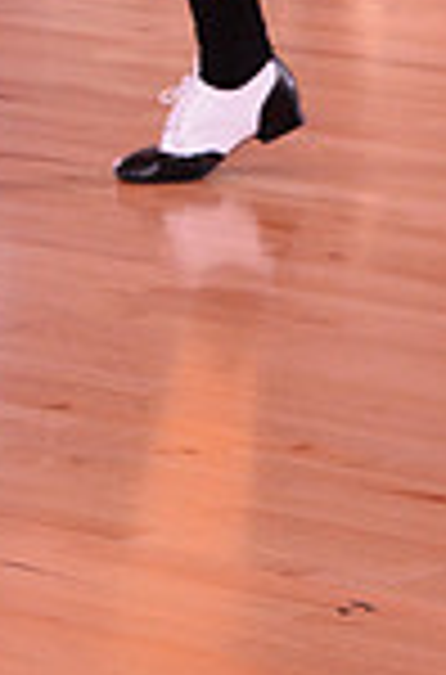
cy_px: -526
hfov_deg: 3.9
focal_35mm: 349
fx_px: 6530
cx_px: -282
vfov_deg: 5.8
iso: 4000
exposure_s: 1/250
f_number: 6.3
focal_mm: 90
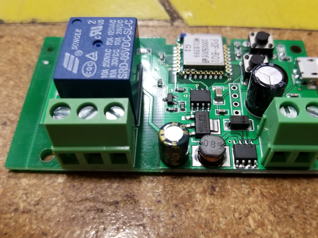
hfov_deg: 53.7
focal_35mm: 34
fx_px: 312
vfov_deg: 41.8
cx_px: 183
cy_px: 123
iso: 160
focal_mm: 4.25
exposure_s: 1/30
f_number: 1.7
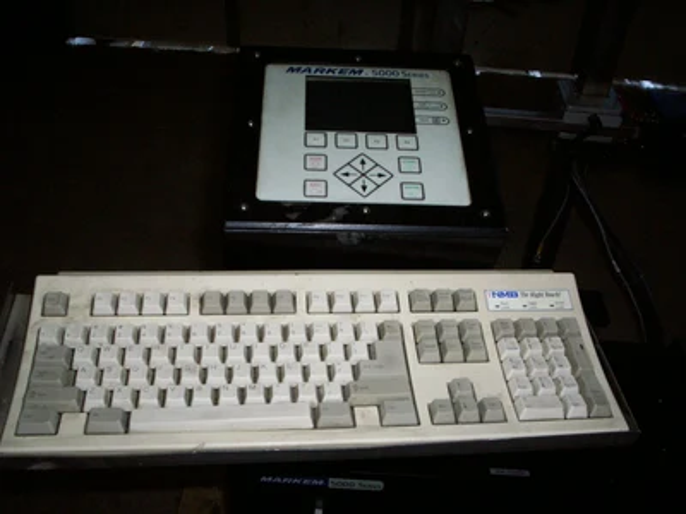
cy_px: 257
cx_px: 343
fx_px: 713
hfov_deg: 51.4
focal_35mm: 36
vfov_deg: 39.7
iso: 140
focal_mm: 5.9
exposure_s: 1/64
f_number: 4.5
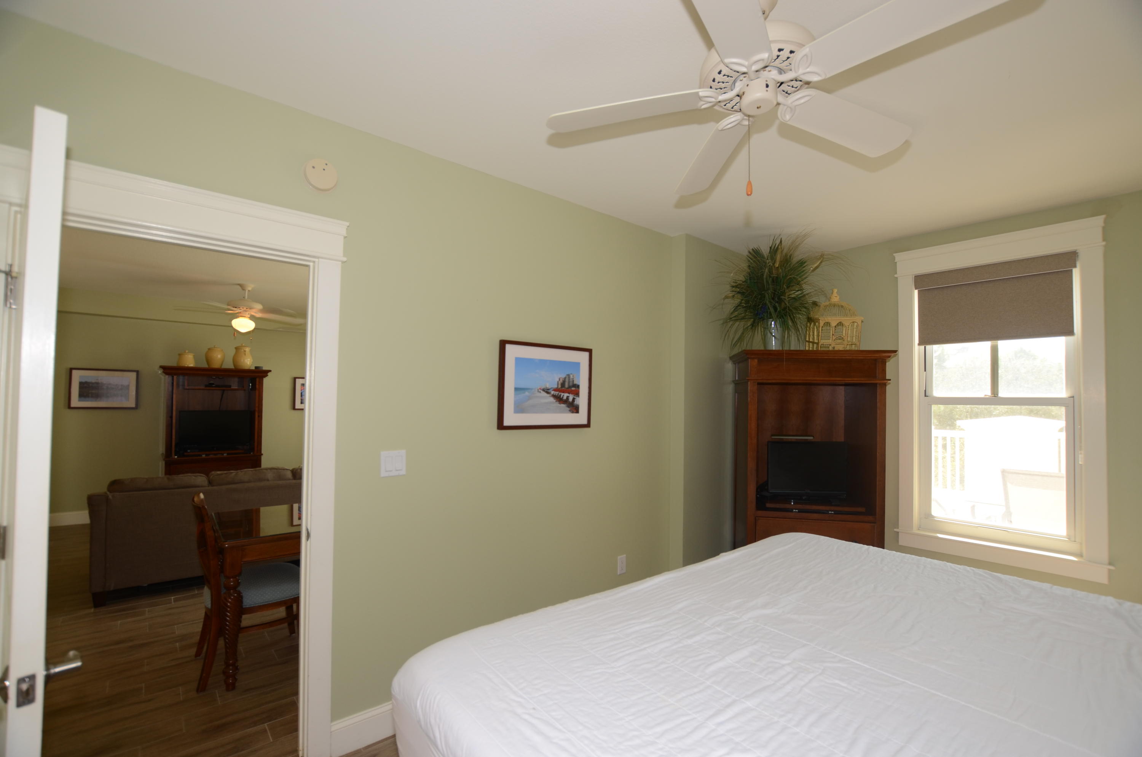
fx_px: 546
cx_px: 571
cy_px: 378
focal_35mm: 17
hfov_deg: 92.6
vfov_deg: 69.4
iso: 200
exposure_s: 1/60
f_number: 4.5
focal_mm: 11.5
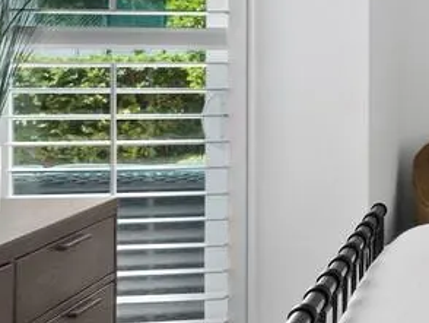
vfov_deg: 19.1
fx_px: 943
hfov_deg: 19.6
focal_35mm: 76
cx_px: 757
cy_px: 31
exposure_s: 1.3
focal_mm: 7
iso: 400
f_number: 11
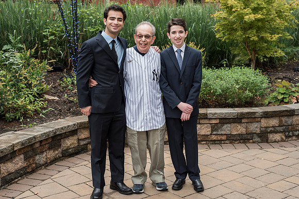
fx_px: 429
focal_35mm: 52
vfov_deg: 26.2
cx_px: 154
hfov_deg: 38.5
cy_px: 96
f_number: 4
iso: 400
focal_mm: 50
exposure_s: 1/640
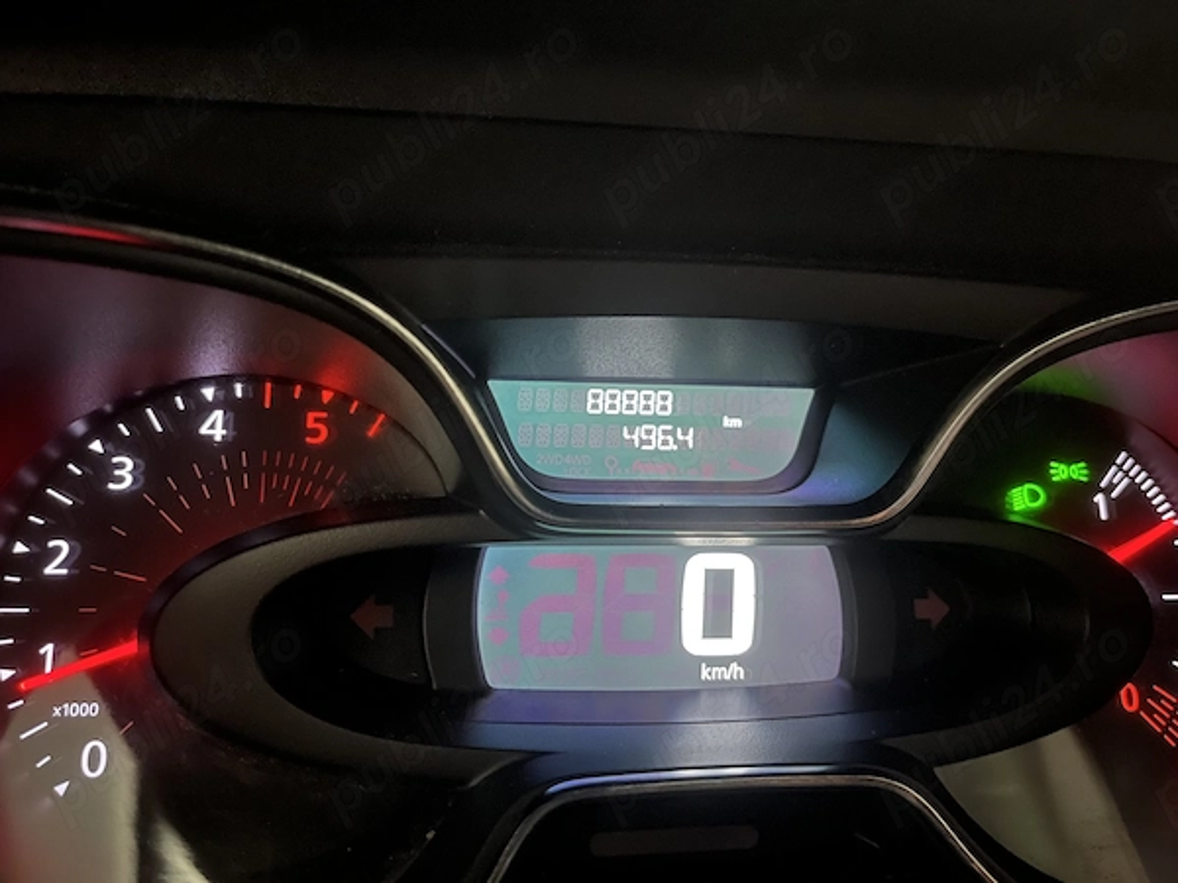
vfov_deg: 53.1
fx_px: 885
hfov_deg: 67.3
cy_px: 442
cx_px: 589
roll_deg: -4.2
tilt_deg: -17.9
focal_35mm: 26
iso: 1600
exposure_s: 1/5
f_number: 1.6
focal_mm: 5.1
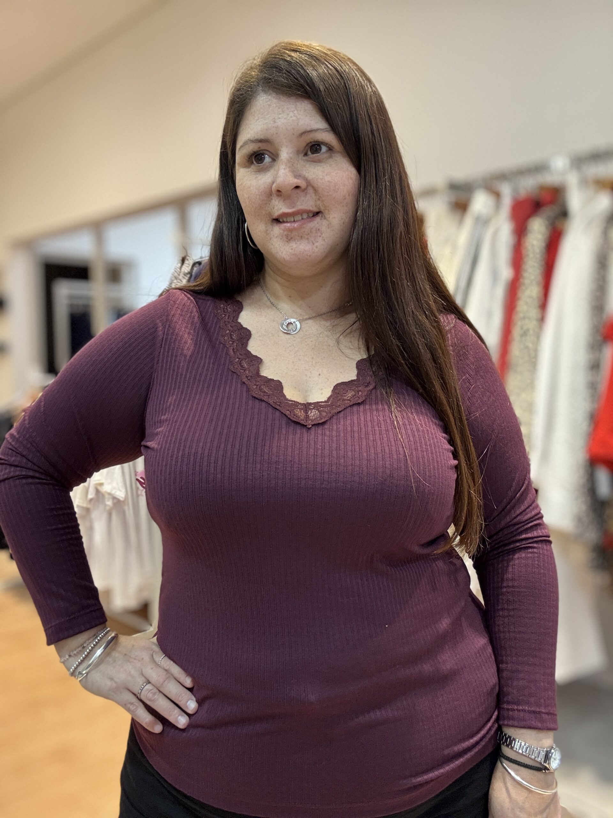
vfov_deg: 60.0
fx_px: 708
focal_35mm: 30
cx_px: 306
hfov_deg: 46.8
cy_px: 409
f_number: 1.9
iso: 160
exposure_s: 1/50
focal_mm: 2.69
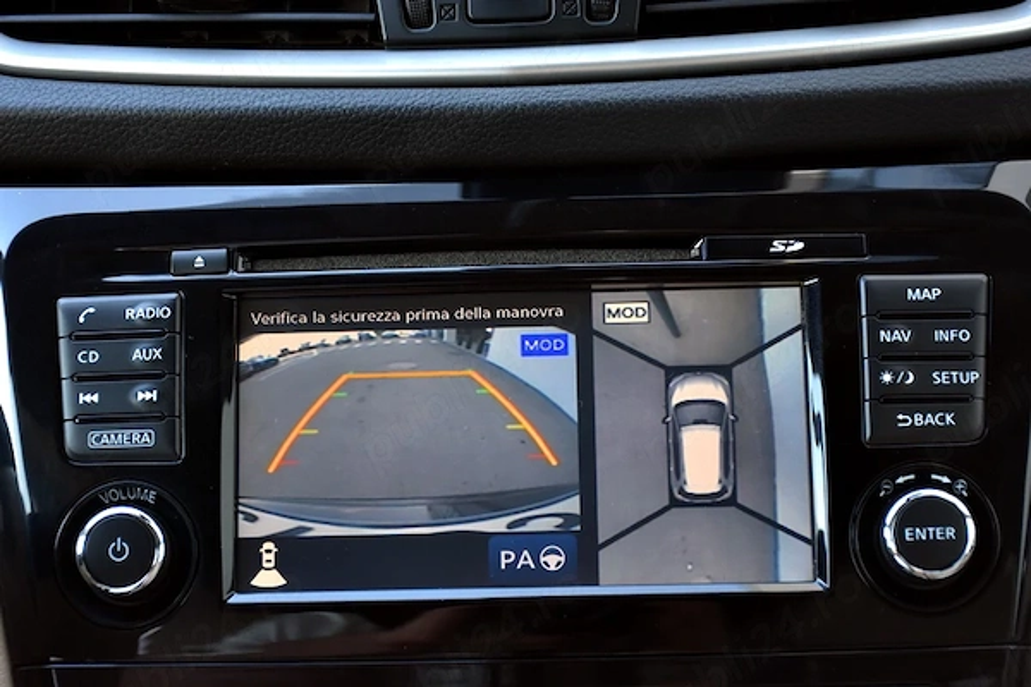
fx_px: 2062
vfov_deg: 18.9
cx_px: 516
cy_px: 344
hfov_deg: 28.1
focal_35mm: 72
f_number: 4.5
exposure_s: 1/60
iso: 800
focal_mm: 48
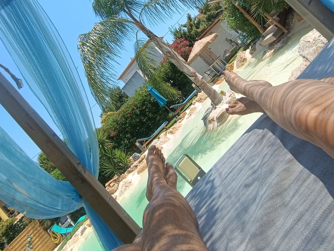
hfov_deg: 73.9
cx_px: 158
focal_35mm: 23
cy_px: 78
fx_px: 222
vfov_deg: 57.2
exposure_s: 1/716
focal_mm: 1.66
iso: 52
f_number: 2.2
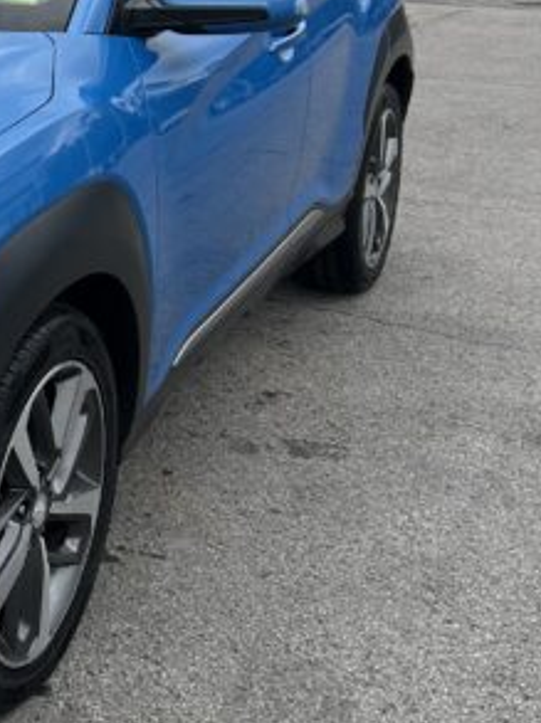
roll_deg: -1.2
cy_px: 116
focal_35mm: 91
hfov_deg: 14.9
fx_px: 1900
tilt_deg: -11.8
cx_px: -306
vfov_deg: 21.2
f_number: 1.5
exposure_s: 1/2457
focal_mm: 5.7
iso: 50
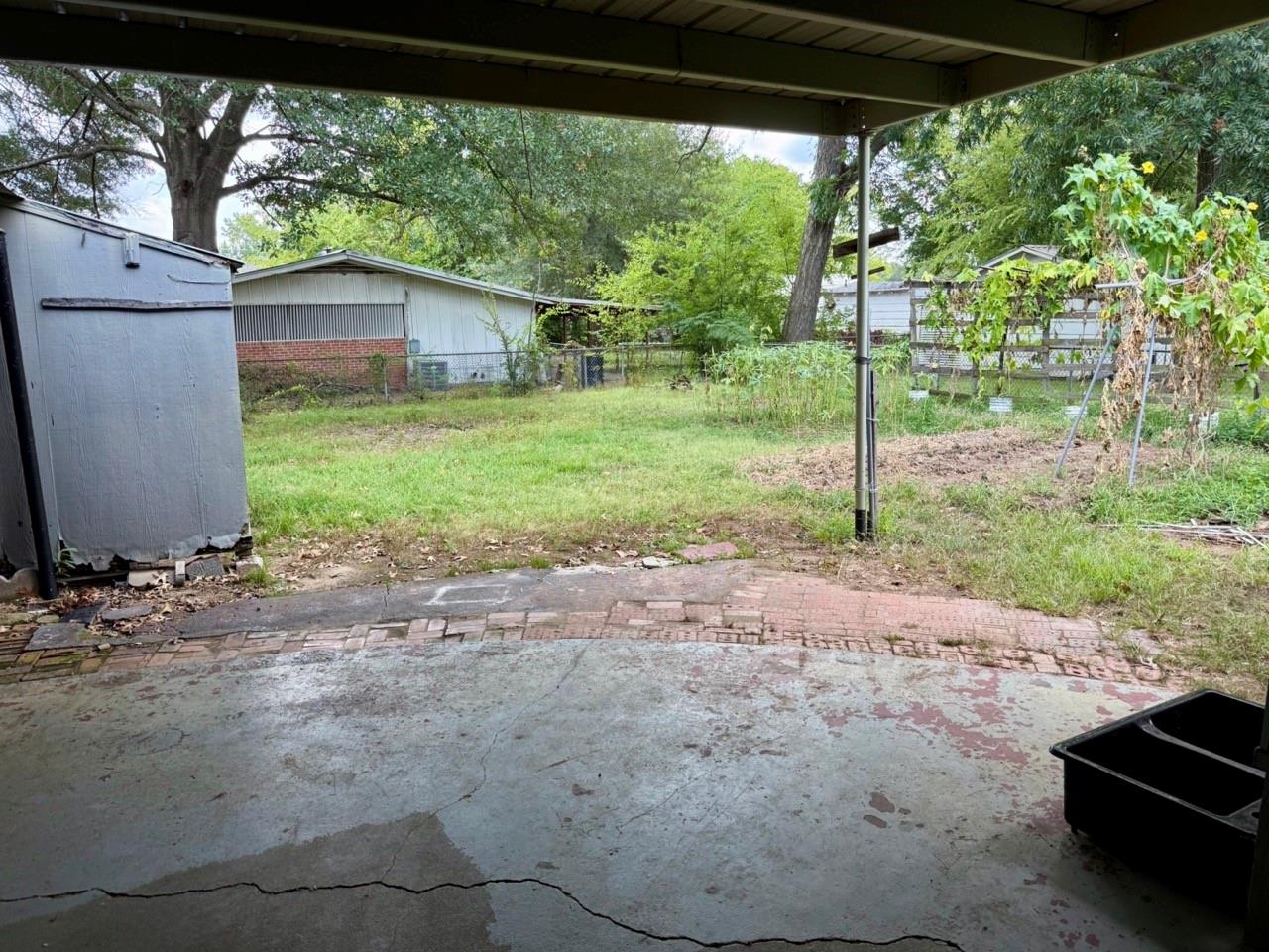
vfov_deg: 56.8
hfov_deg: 71.6
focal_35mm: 24
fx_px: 880
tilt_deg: -10.3
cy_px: 476
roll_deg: +0.2
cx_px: 634
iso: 100
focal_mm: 6.76
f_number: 1.78
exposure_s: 1/310
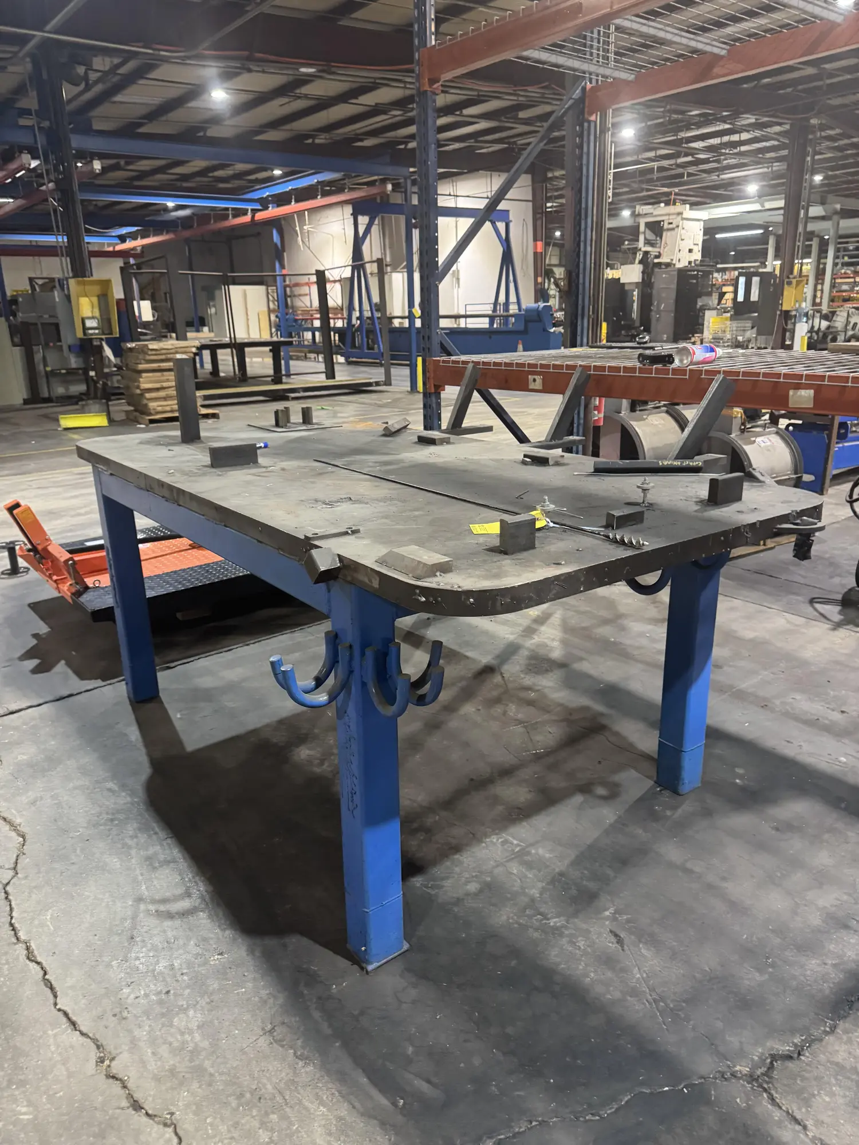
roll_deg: +2.4
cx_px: 430
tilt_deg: -21.1
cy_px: 572
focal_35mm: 24
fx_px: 794
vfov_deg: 71.6
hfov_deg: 56.8
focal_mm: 6.76
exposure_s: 1/60
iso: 500
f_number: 1.78
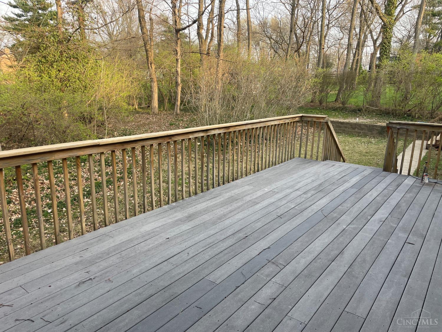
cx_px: 221
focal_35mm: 26
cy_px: 166
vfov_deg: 53.1
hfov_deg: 67.3
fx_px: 332
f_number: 1.6
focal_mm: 4.2
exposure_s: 1/204
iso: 32
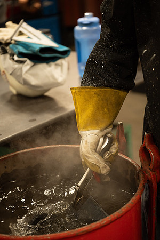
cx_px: 80
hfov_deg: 22.6
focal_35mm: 60
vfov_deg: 33.4
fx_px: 400
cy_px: 120
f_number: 2.8
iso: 640
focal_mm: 60
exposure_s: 1/400
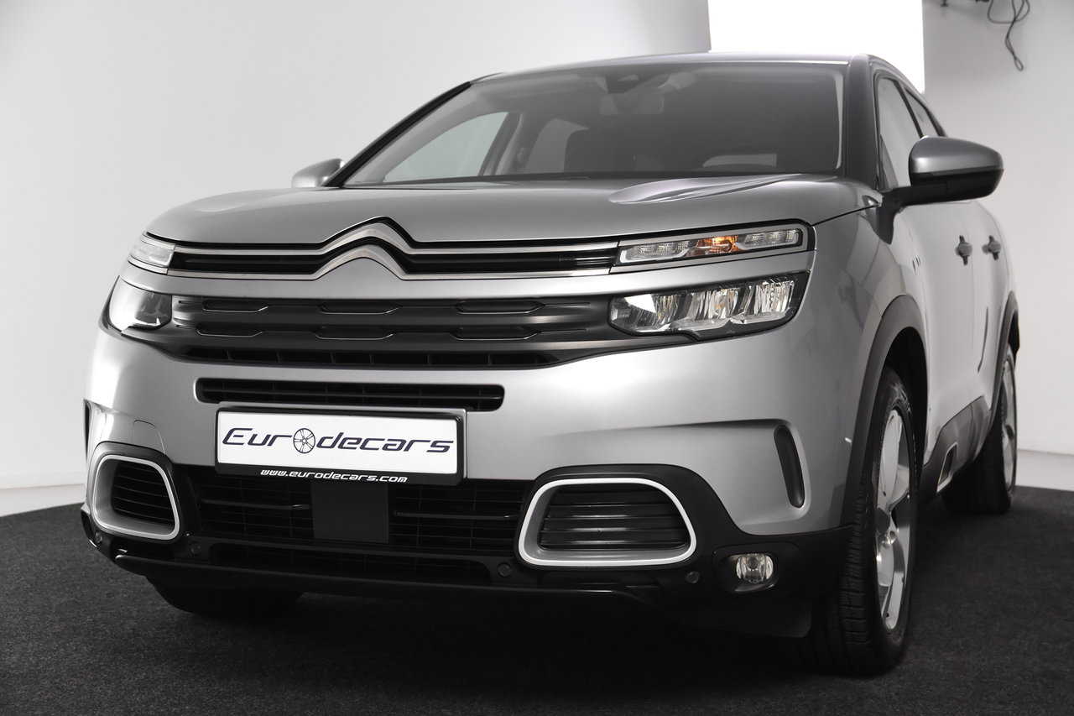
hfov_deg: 38.9
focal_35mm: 51
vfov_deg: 26.5
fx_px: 1521
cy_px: 358
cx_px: 537
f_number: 5
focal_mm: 34
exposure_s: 1/100
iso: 1600
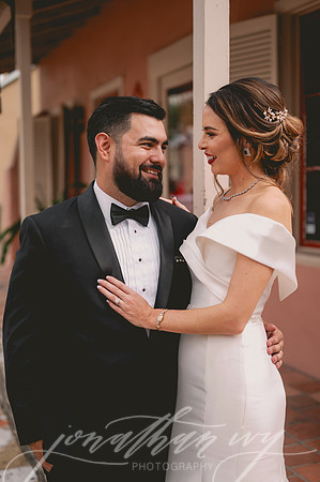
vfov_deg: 39.6
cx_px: 160
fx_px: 668
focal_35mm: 50
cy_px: 241
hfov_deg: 26.9
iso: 64
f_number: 2.2
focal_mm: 50
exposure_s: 1/500
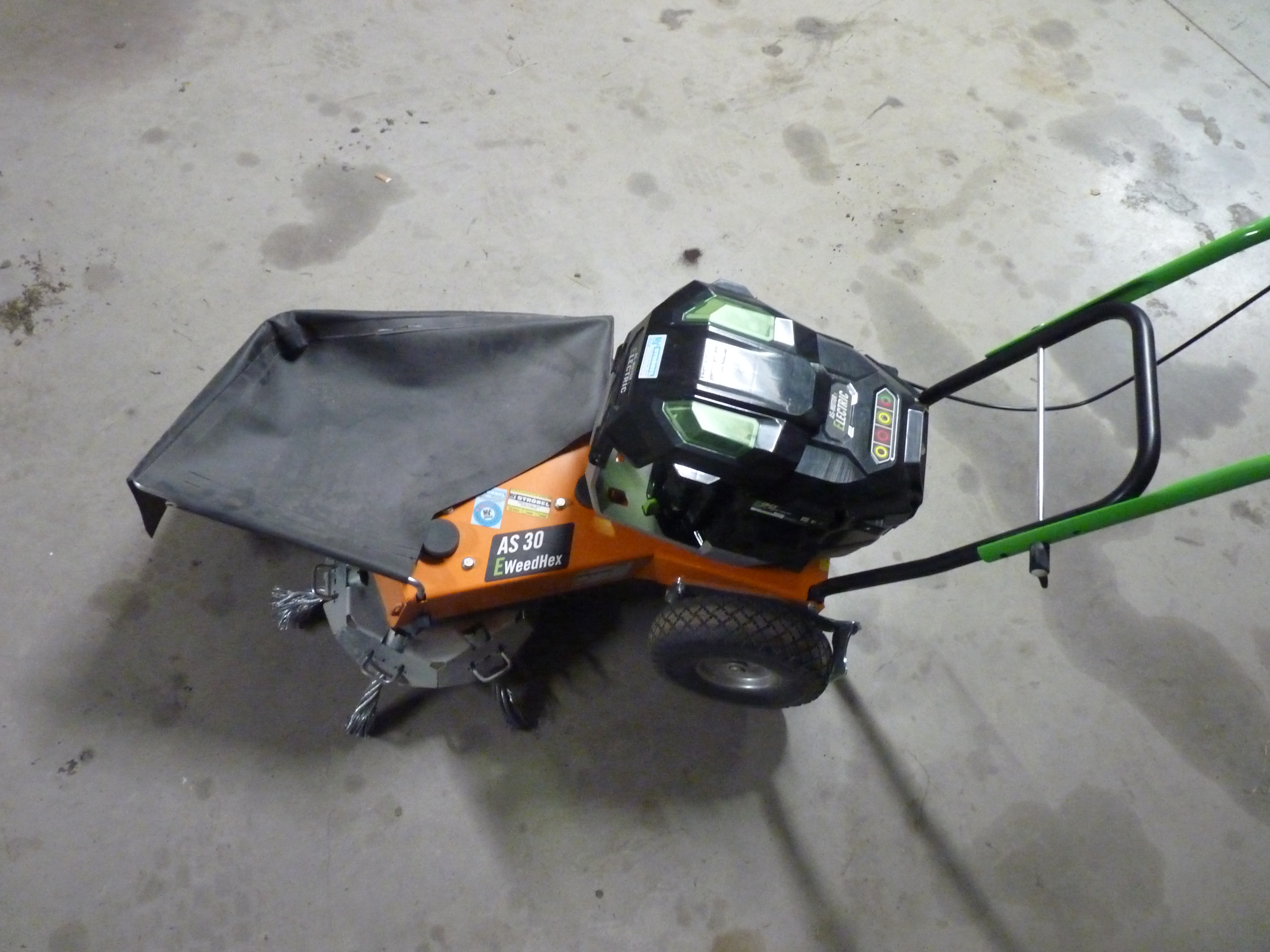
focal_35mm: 27
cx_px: 635
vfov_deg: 51.4
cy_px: 476
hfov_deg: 65.3
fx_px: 991
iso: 800
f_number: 2.8
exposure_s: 1/20
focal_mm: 4.8
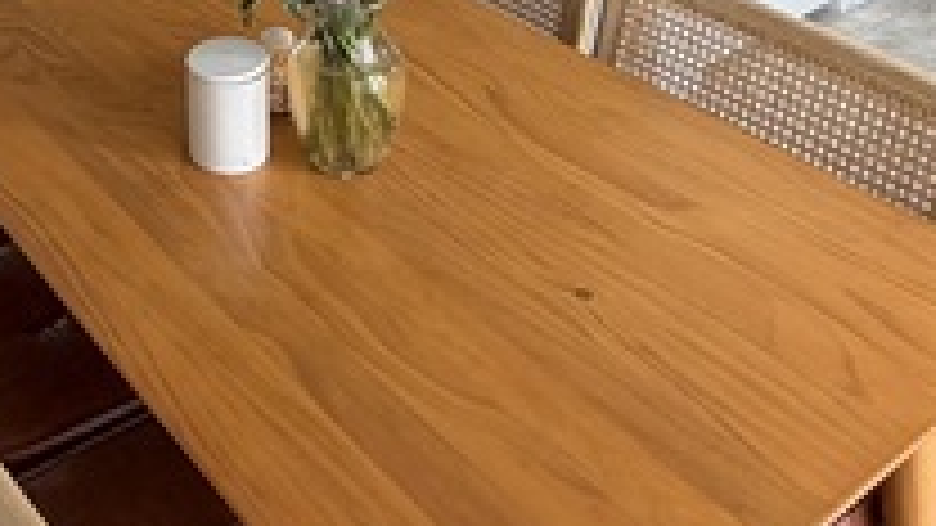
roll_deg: +2.5
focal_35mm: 49
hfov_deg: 40.0
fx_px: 1216
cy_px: -297
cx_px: 155
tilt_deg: -11.8
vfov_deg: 20.4
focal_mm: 2.22
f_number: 2.2
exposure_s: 1/121
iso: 200
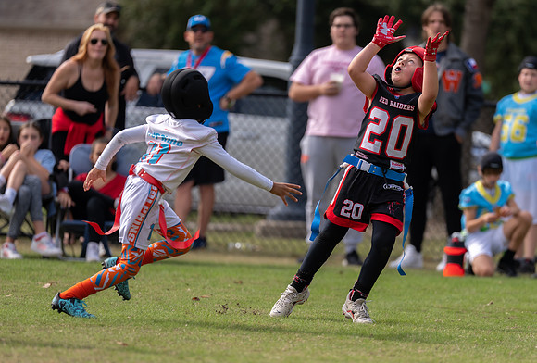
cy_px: 229
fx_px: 3990
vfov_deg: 5.2
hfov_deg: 7.7
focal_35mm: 266
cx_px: 344
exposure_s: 1/1600
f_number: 2.8
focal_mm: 200
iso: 100
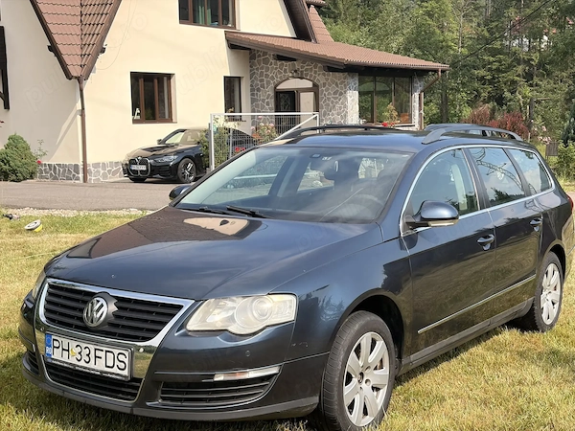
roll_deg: +1.5
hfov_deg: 36.8
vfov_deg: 28.0
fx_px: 864
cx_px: 288
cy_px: 216
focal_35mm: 52
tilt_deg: -6.0
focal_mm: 5.96
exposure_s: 1/2075
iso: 40
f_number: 1.6
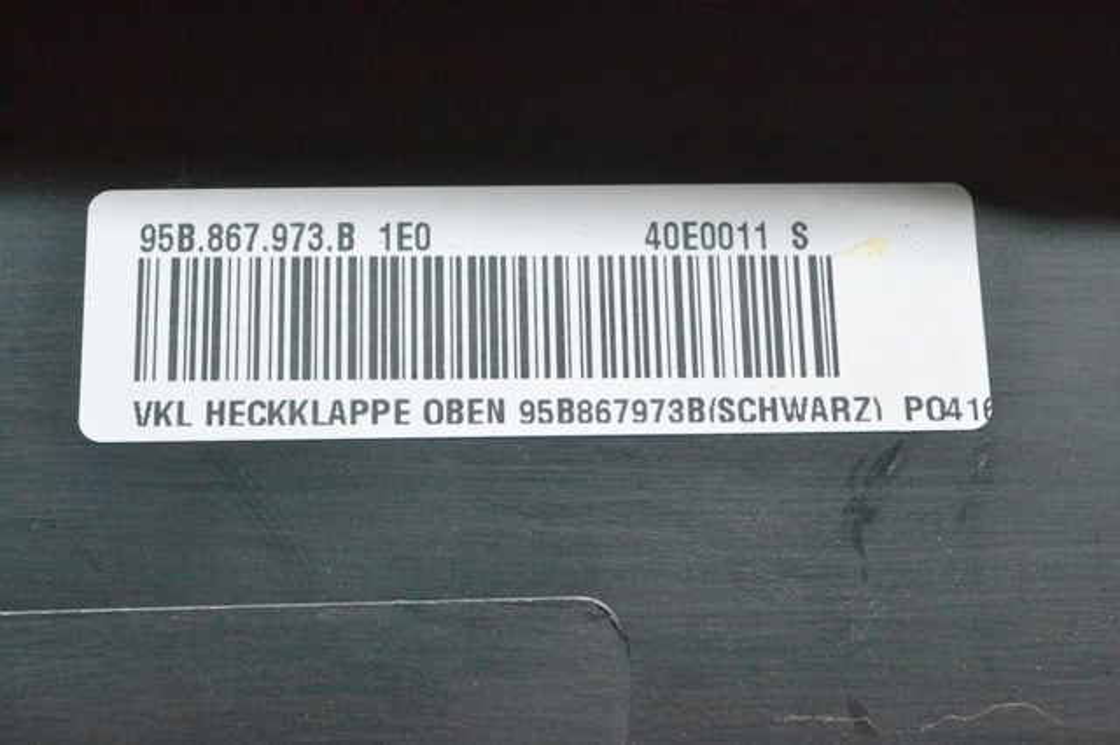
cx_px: 560
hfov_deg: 24.6
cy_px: 372
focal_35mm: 82
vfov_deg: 16.5
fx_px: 2565
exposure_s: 1/160
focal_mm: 55
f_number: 10
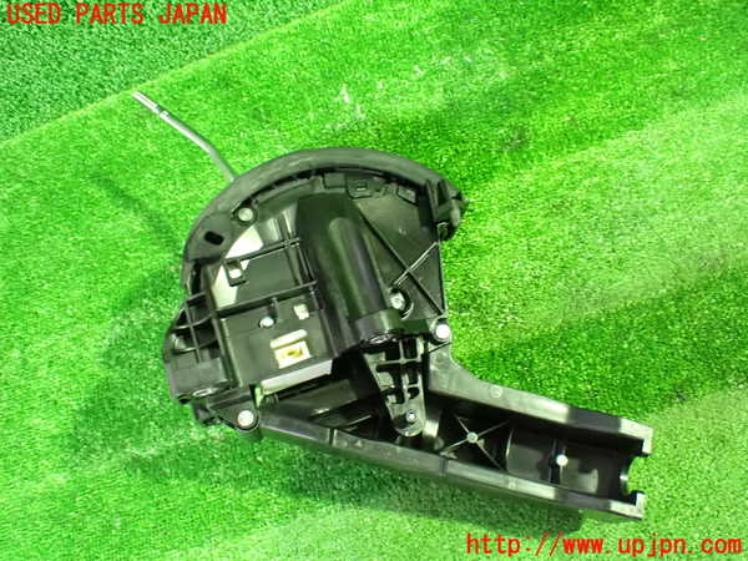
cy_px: 280
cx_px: 374
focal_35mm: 32
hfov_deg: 56.8
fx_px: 691
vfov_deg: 44.2
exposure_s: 1/25
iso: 1600
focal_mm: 5.79
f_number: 2.4
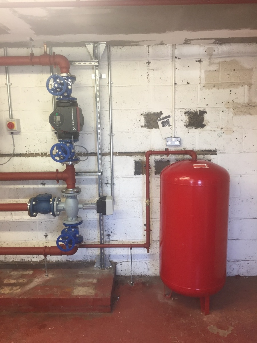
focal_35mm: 29
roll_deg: +0.9
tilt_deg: -8.3
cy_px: 172
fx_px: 287
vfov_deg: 61.7
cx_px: 128
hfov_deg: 48.2
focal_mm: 4.15
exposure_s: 1/33
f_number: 2.2
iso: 50
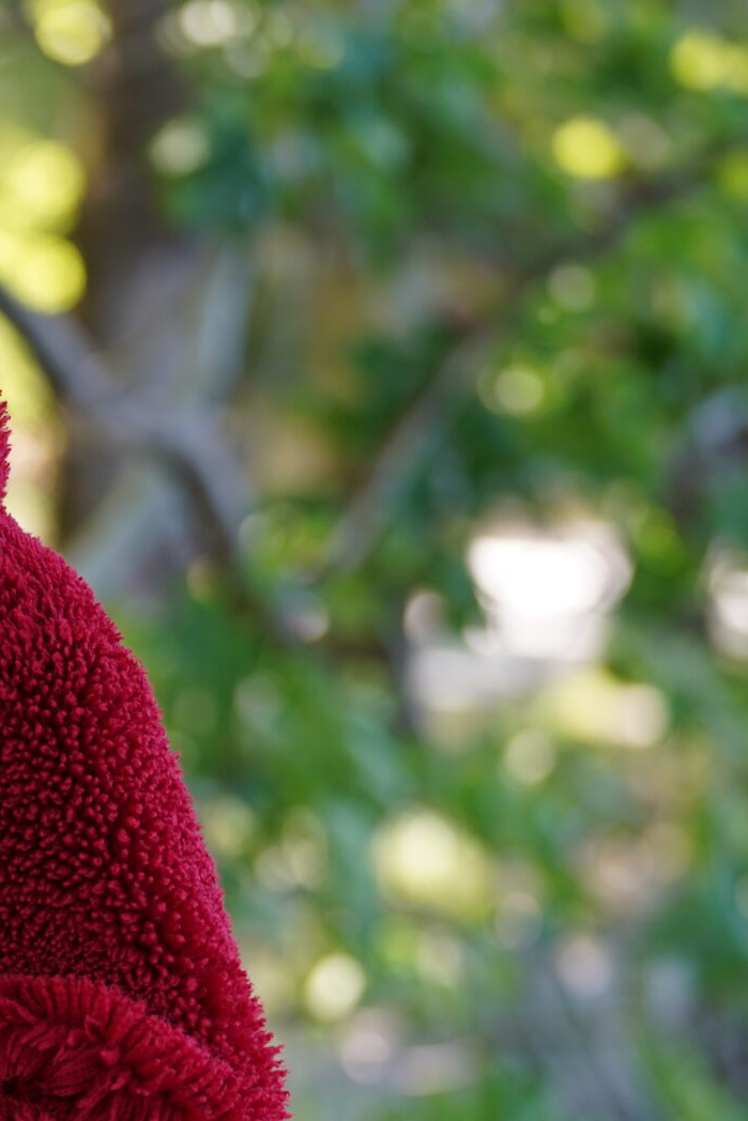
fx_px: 8069
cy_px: 921
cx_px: -101
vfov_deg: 7.9
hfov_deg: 5.3
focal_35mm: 259
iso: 500
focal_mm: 106
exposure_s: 1/320
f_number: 2.8
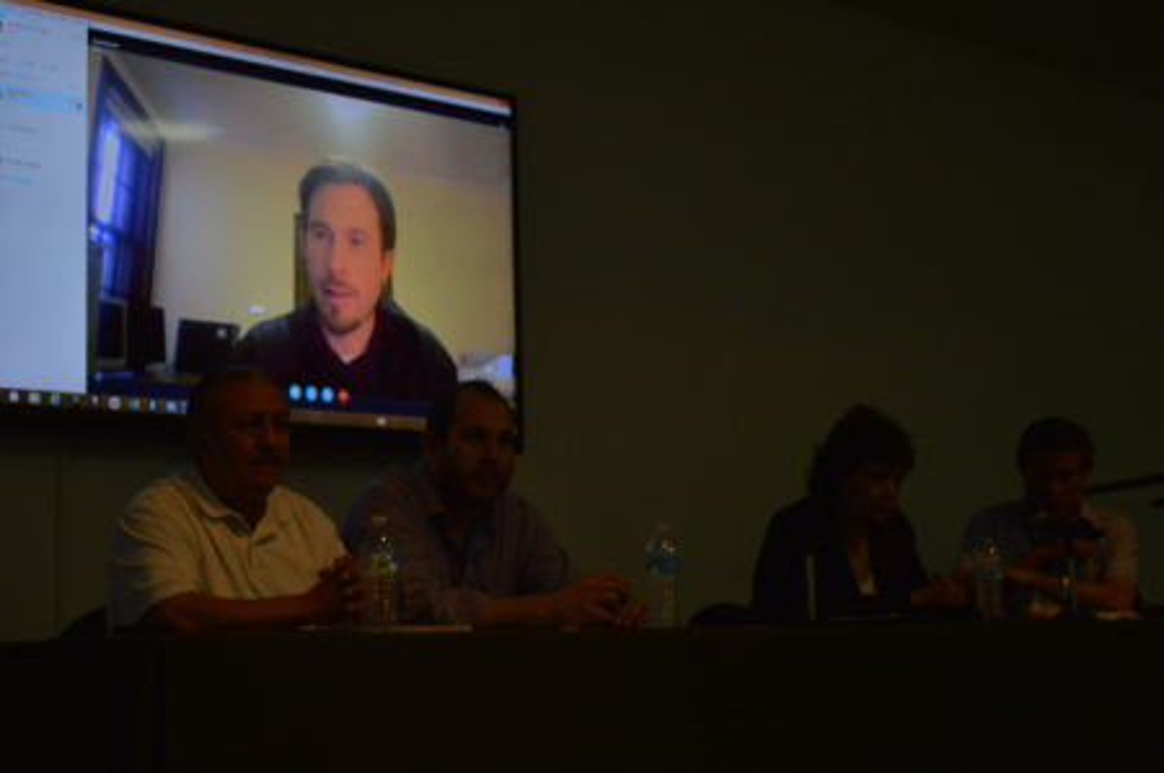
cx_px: 582
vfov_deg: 19.7
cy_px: 386
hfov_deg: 29.3
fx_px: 2229
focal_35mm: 69
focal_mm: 46
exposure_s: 1/100
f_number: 5.3
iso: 800
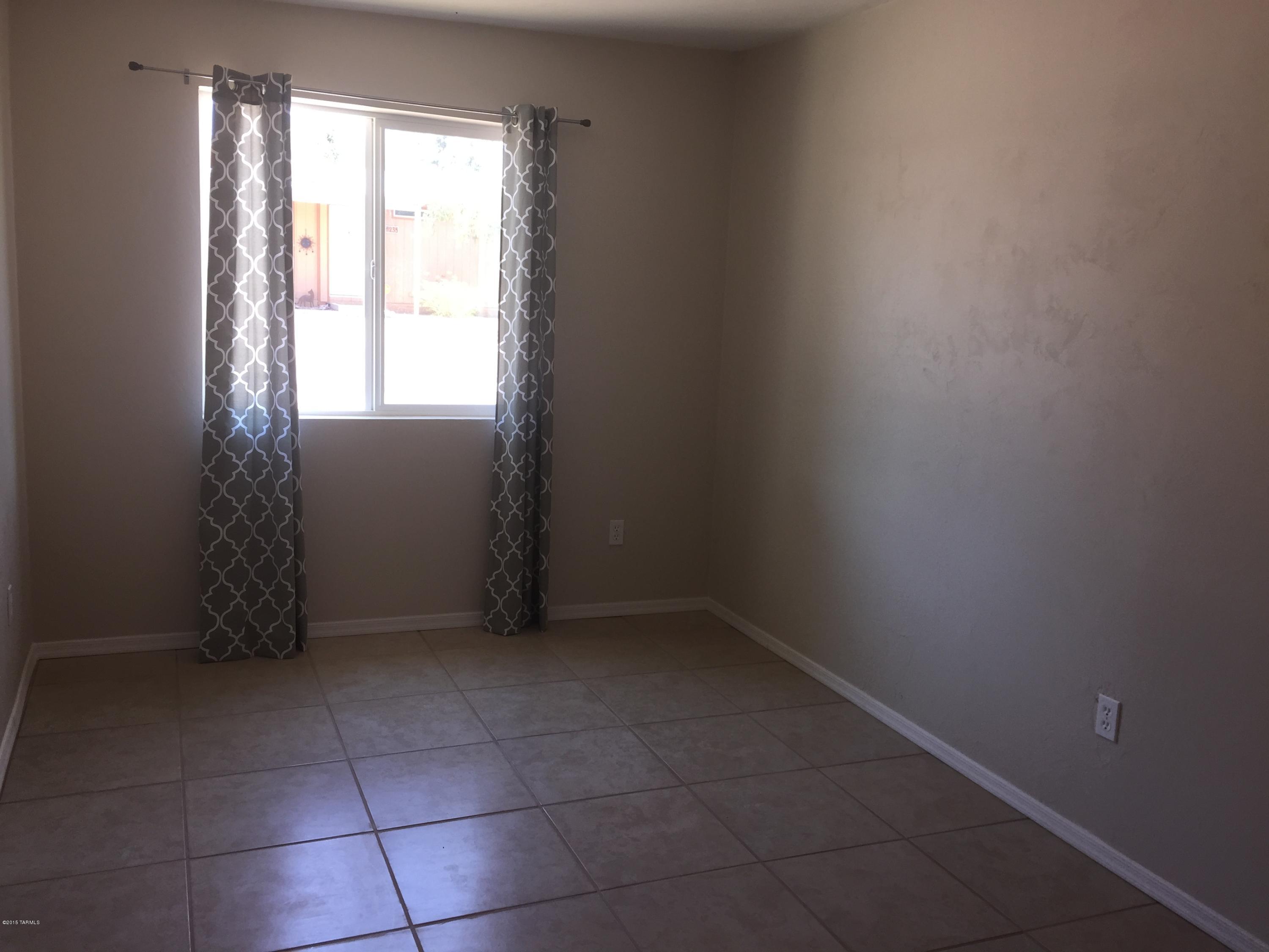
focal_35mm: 29
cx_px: 634
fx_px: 1063
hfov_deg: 61.7
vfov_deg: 48.2
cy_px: 476
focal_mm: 4.15
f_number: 2.2
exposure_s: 1/40
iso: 32
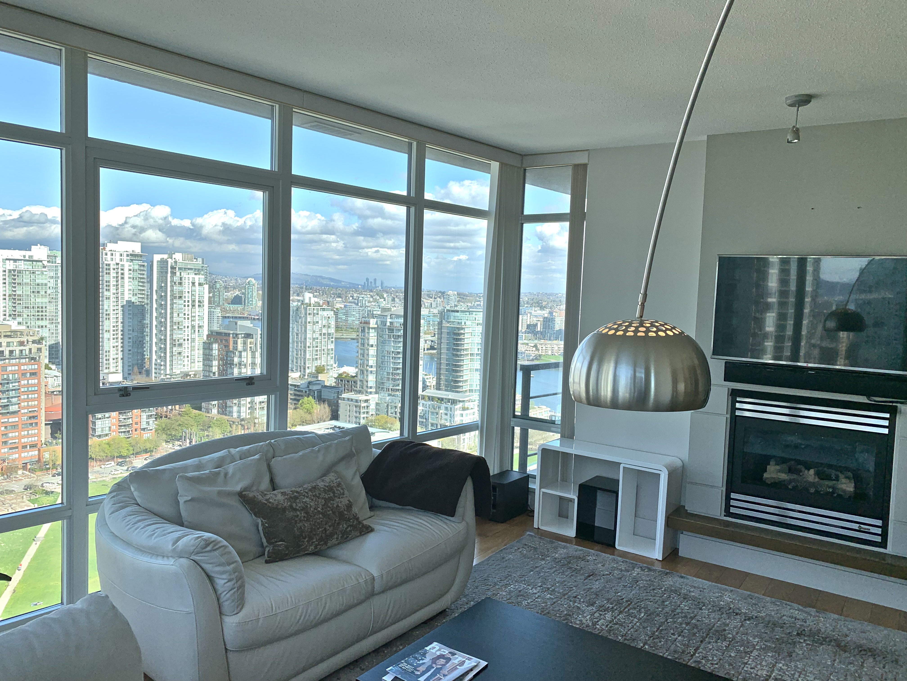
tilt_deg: -3.4
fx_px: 681
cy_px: 340
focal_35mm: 26
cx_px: 454
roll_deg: -2.4
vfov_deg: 53.1
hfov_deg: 67.3
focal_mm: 4.25
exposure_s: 1/919
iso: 25
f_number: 1.8
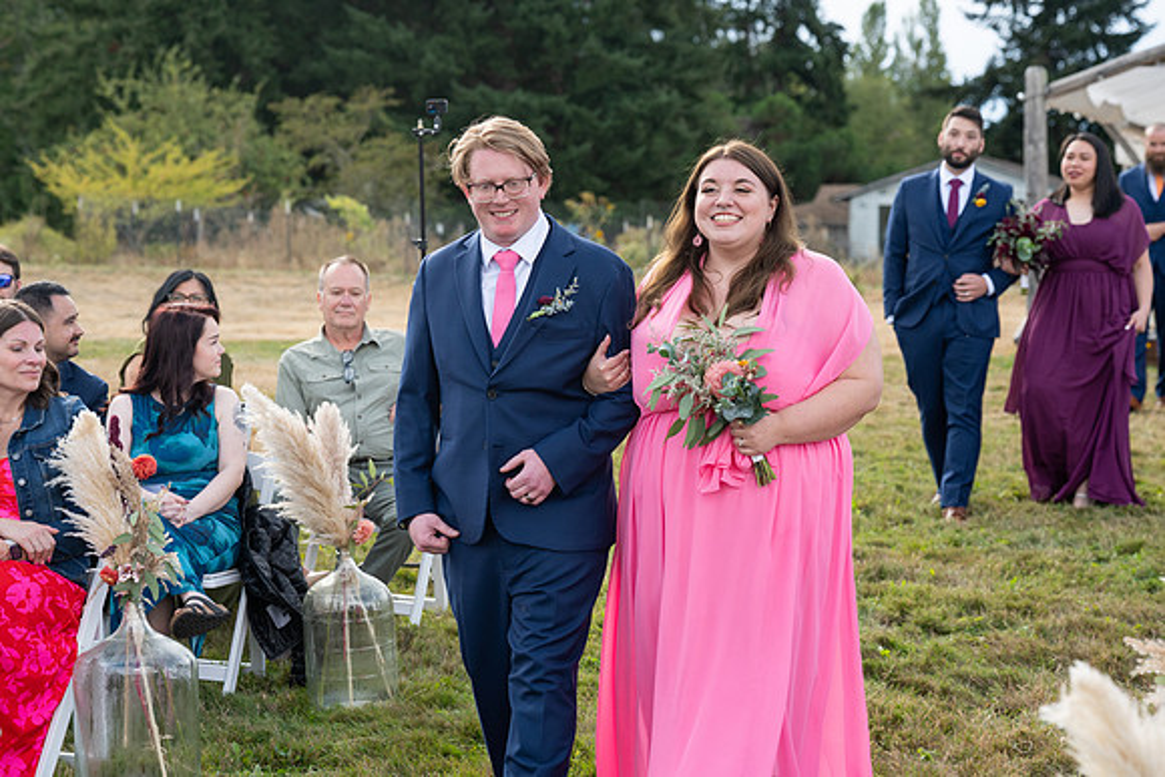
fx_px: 2363
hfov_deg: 27.7
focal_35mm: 73
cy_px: 388
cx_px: 582
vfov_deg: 18.7
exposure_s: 1/800
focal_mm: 73
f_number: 4.5
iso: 400
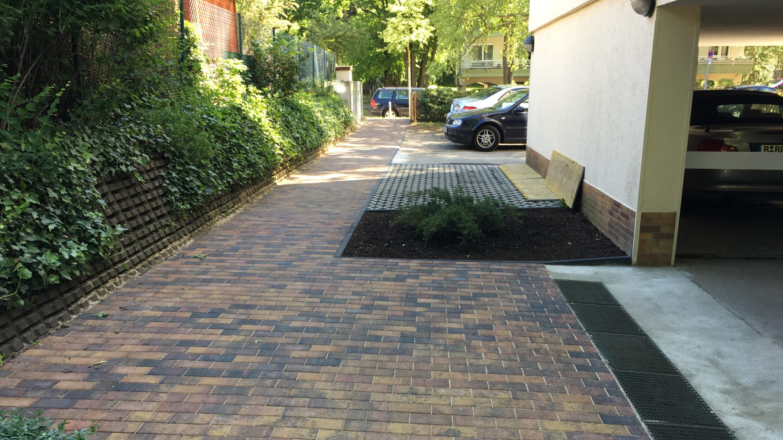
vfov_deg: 36.5
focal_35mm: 32
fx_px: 664
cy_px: 270
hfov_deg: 61.0
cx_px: 395
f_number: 2.2
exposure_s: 1/100
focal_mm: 4.15
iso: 32
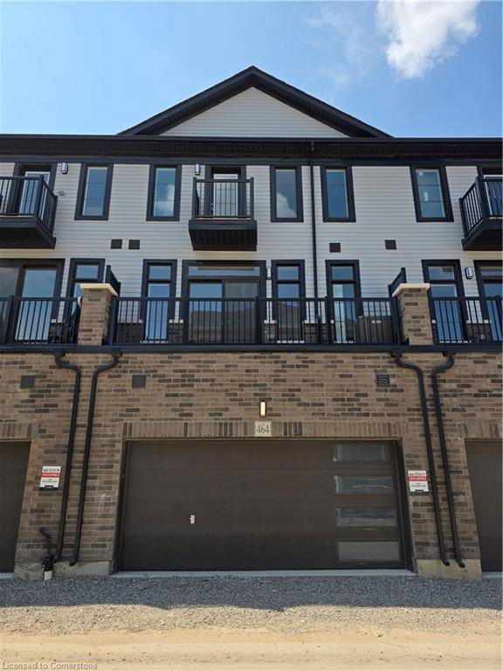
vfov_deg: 73.9
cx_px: 252
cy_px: 336
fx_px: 446
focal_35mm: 23
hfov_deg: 58.9
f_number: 1.7
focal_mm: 6.3
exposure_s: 1/4889
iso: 80
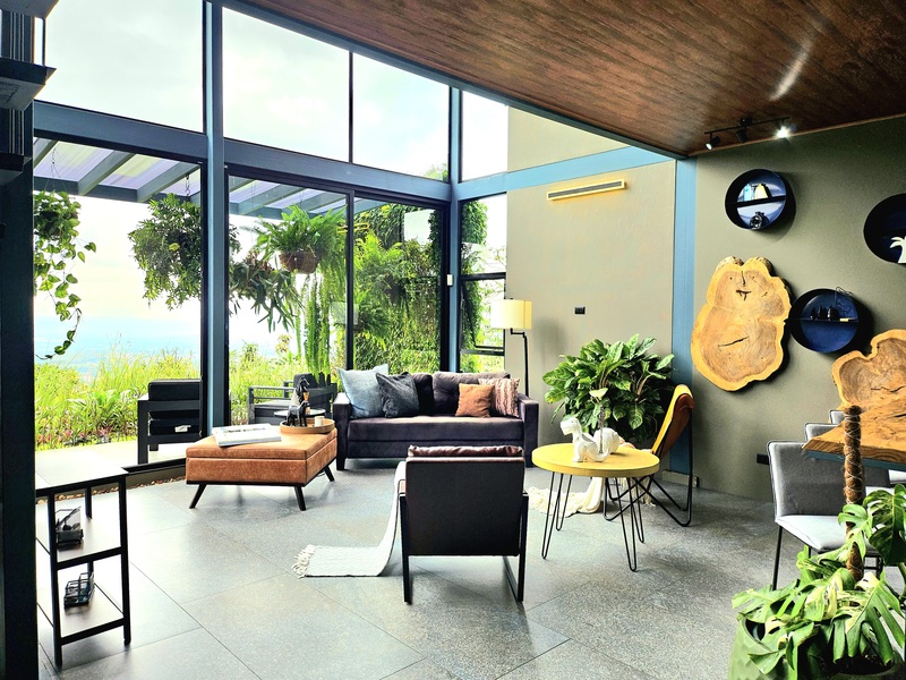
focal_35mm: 24
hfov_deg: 71.6
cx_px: 453
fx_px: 628
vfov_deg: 56.8
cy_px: 340
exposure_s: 1/1000
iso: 50
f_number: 1.8
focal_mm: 5
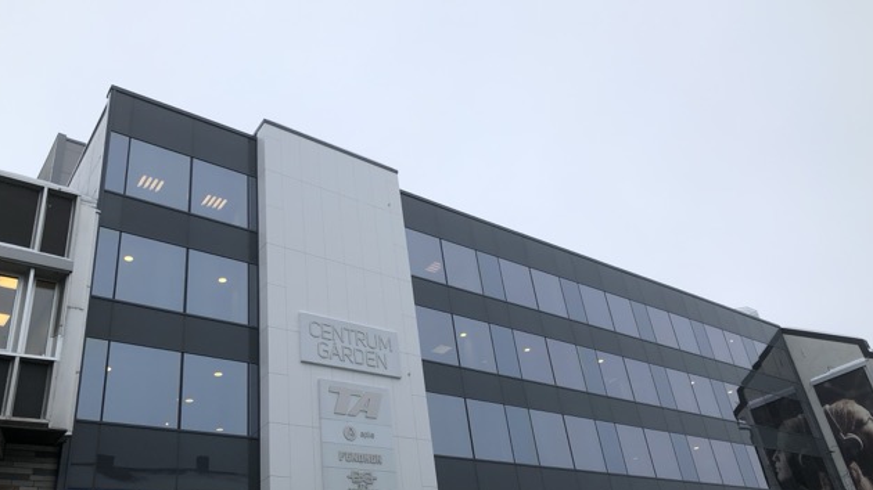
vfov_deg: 37.6
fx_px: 717
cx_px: 434
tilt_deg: +29.4
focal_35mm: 31
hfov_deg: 62.6
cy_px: 299
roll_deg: +9.0
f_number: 1.8
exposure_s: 1/397
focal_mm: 4
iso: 20
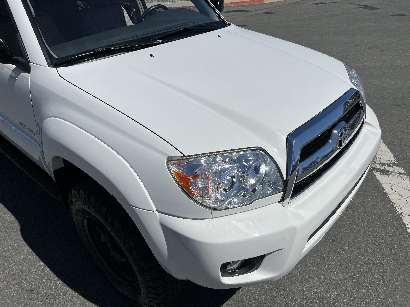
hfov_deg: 67.3
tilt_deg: -31.5
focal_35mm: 26
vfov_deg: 53.1
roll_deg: -0.5
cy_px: 154
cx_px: 205
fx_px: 308
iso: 32
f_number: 1.5
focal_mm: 5.7
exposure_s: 1/16393
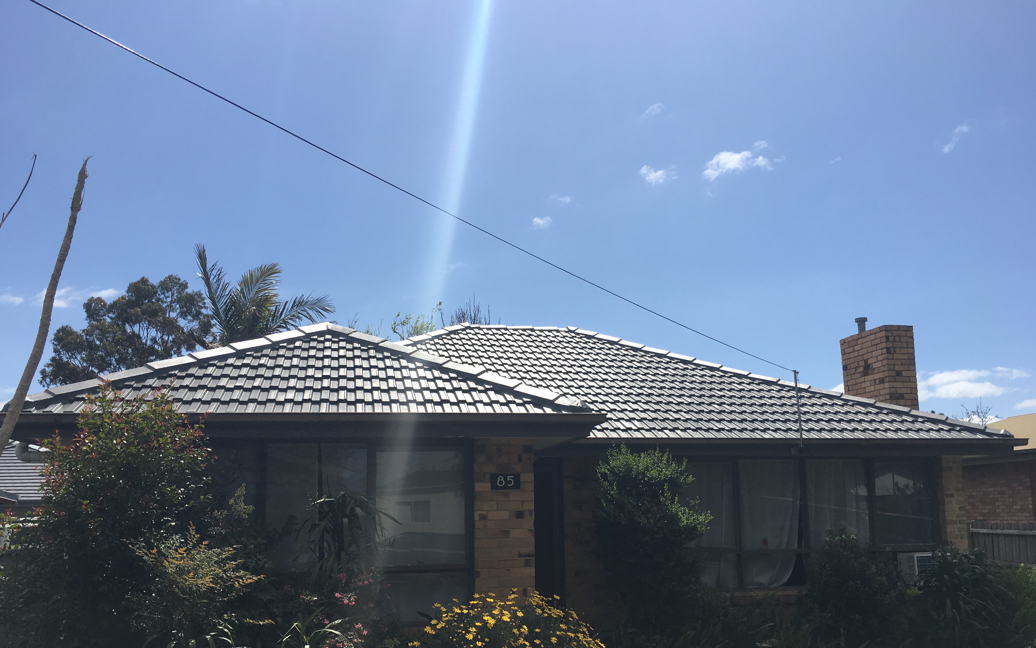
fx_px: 875
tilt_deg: +9.1
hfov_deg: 61.2
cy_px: 380
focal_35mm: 31
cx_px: 521
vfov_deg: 40.5
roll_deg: +1.0
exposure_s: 1/2564
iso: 25
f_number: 2.2
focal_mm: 4.15
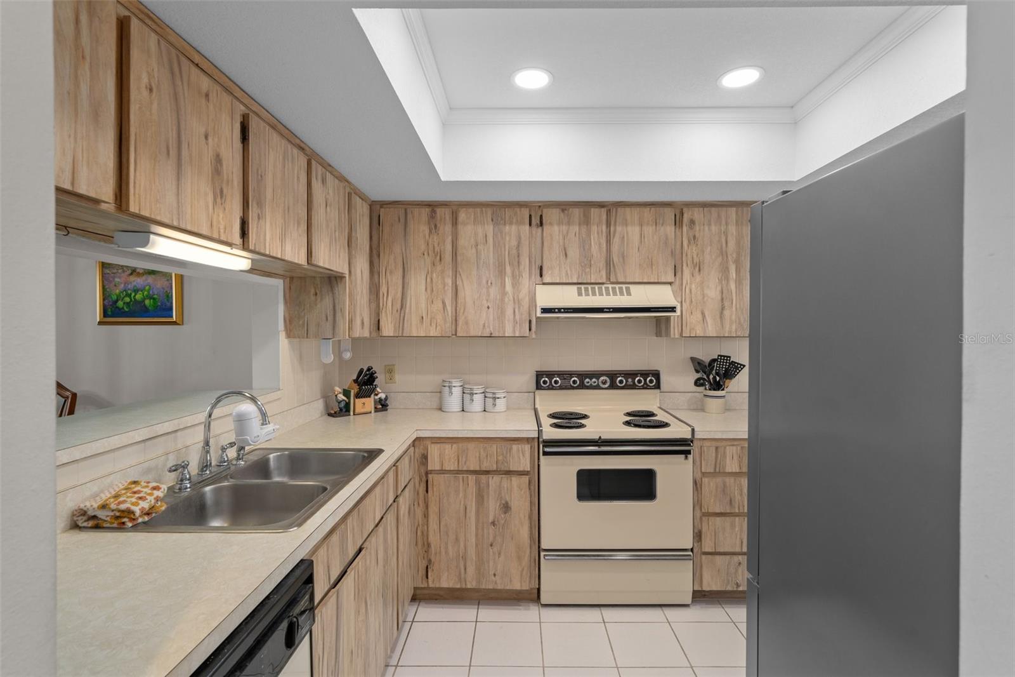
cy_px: 338
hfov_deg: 93.3
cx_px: 508
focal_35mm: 17
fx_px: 479
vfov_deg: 70.4
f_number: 8
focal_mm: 17
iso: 320
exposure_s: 1/4
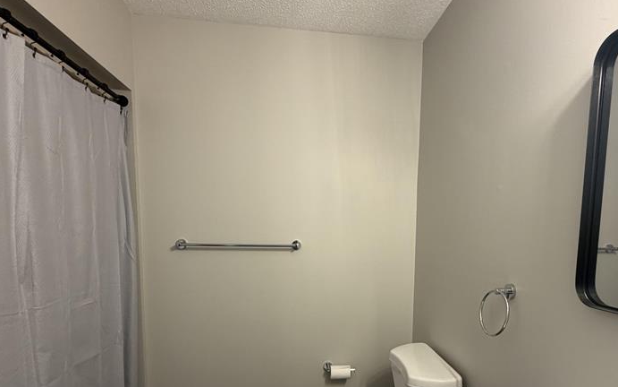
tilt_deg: -6.3
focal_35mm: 22
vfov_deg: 53.6
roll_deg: -0.6
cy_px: 268
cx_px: 353
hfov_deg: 79.2
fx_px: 371
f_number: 2.2
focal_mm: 2.22
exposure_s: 1/60
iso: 200
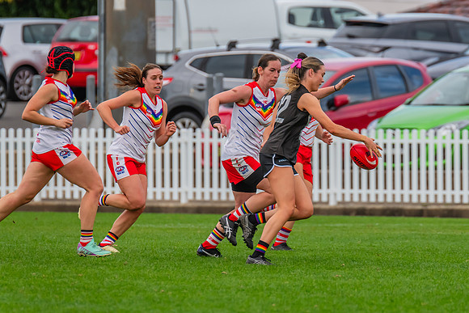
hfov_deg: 3.3
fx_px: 8029
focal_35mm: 616
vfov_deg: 2.2
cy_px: 142
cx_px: 340
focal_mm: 420
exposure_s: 1/1000
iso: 800
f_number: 6.3
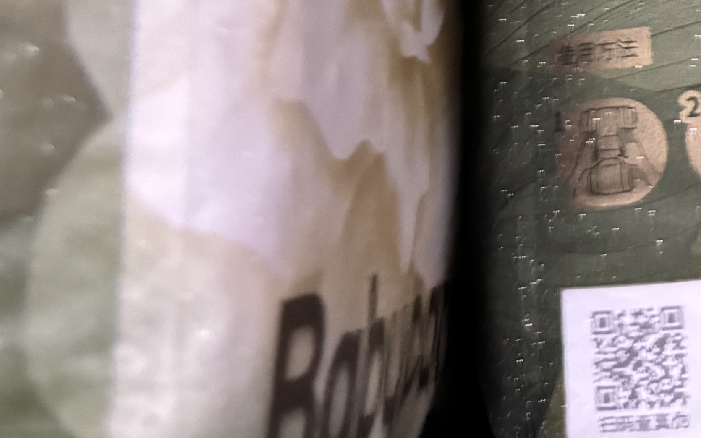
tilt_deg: +19.0
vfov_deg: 13.2
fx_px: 1662
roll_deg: +4.9
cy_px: -410
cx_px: 902
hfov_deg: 21.6
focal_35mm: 87
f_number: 1.78
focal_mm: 6.76
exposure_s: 1/30
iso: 1600
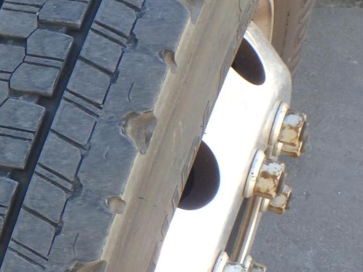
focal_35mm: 85
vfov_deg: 17.3
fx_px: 891
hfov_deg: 20.8
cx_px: -120
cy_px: 102
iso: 160
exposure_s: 1/60
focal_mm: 5.2
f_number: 4.6
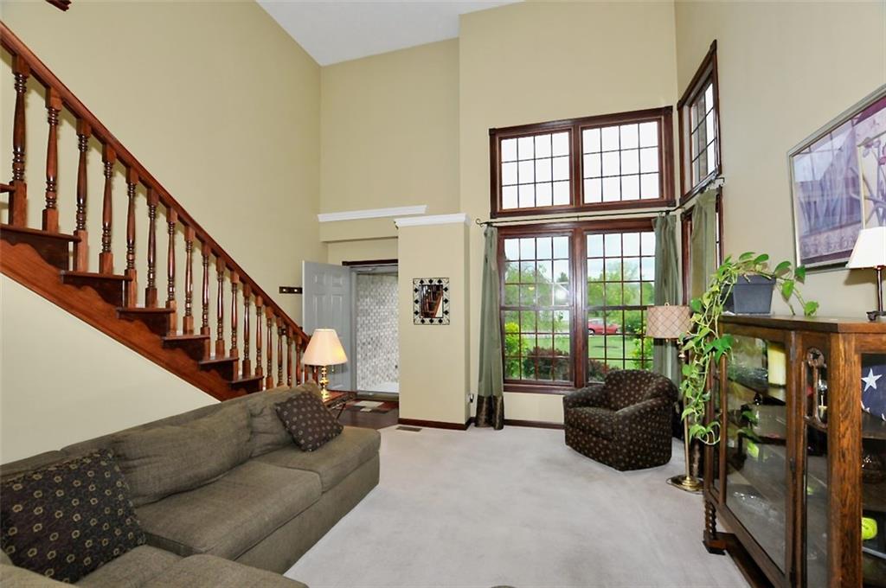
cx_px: 443
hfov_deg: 100.5
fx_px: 369
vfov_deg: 77.2
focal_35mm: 15
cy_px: 294
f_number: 5.6
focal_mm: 10
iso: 400
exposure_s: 1/60
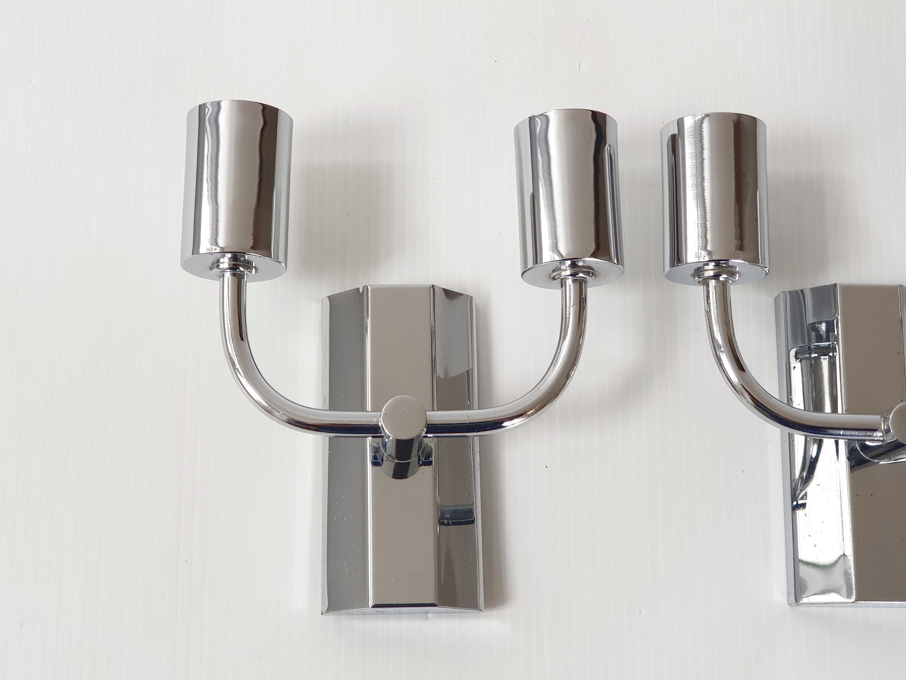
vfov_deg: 28.0
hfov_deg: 36.8
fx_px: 1361
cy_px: 340
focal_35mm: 52
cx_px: 453
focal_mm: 6
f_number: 2.4
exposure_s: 1/33
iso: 40
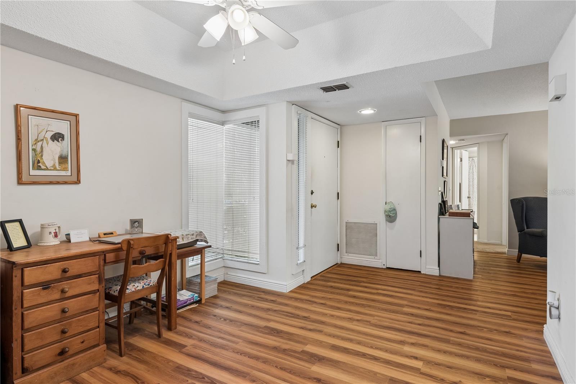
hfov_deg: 84.0
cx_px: 288
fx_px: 320
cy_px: 192
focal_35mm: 20
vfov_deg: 61.9
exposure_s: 1/6
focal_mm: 20
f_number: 10
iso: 320
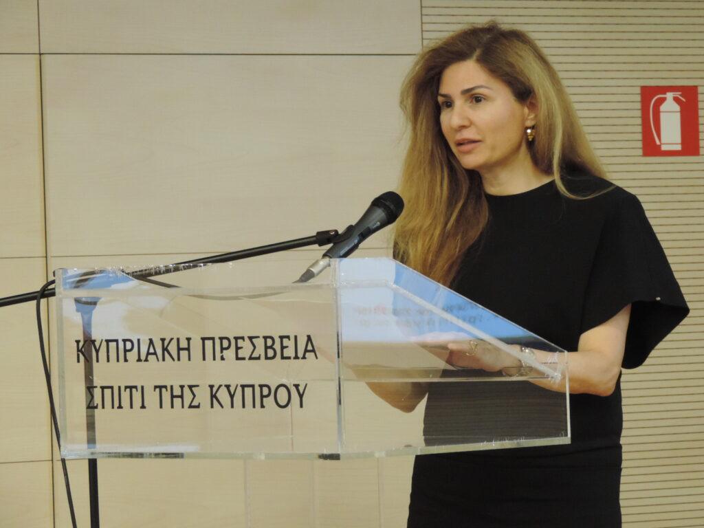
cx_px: 352
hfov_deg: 9.9
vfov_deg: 7.4
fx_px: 4067
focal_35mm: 200
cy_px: 264
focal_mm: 35.6
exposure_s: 1/20
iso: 800
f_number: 4.6
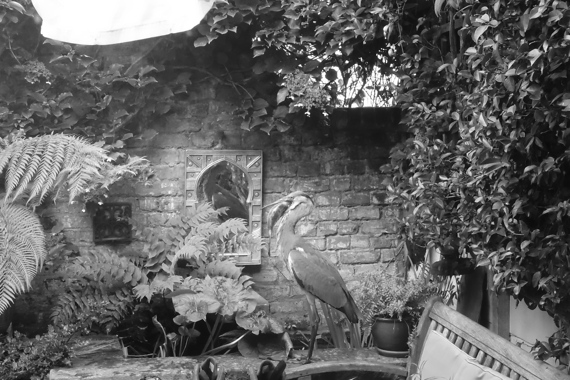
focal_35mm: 70
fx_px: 1108
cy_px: 190
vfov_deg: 19.5
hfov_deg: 28.8
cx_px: 285
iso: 5000
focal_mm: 25.7
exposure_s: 1/80
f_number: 11
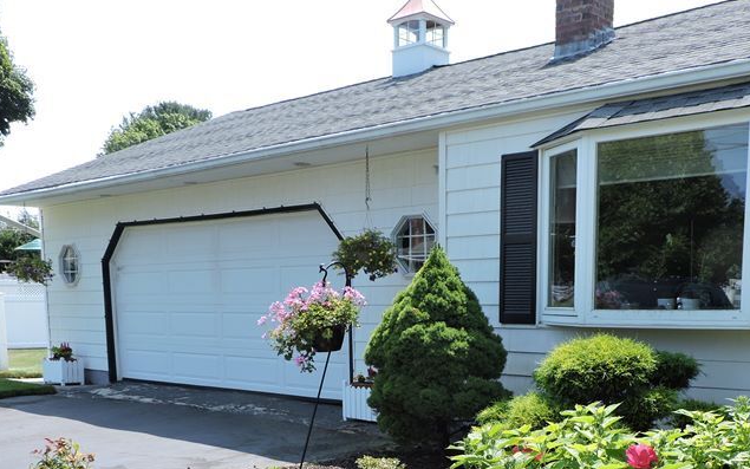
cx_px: 431
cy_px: 434
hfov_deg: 48.1
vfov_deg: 29.8
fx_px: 838
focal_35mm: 41
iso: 100
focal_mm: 4.3
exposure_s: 1/500
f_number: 3
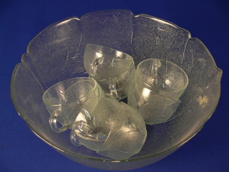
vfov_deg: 40.7
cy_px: 86
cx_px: 114
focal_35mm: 35
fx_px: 232
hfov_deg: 52.6
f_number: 2.8
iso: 80
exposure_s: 1/30
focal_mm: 7.4
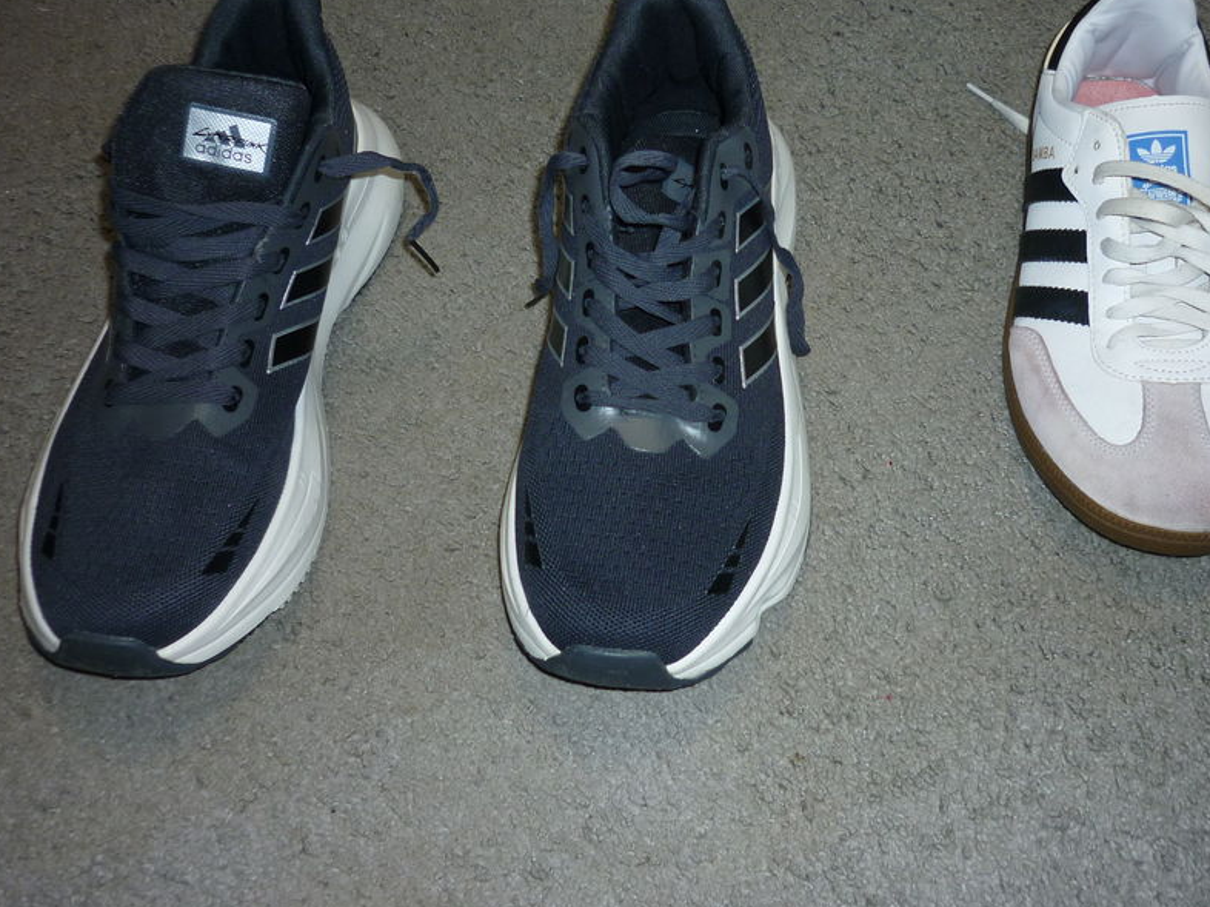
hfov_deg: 44.7
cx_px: 677
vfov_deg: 34.2
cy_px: 359
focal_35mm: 42
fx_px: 1468
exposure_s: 1/30
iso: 100
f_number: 2.8
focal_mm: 5.5
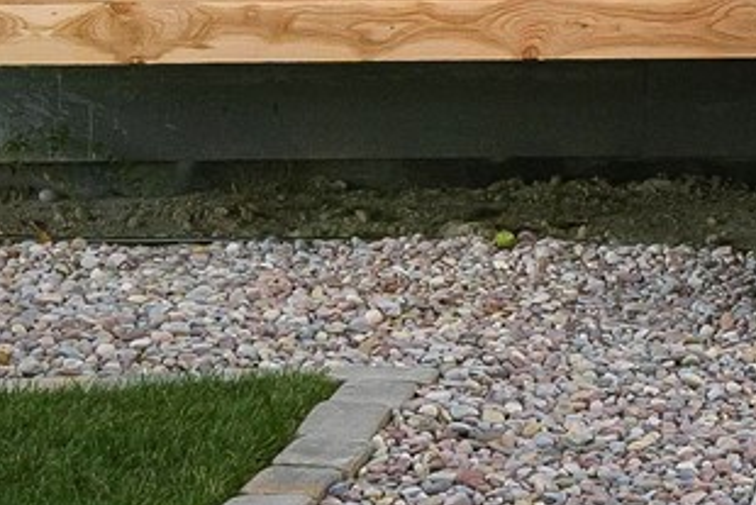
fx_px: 3529
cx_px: 1273
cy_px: -981
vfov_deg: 7.3
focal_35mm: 168
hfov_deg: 11.5
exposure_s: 1/320
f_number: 6.3
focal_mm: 24
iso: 640
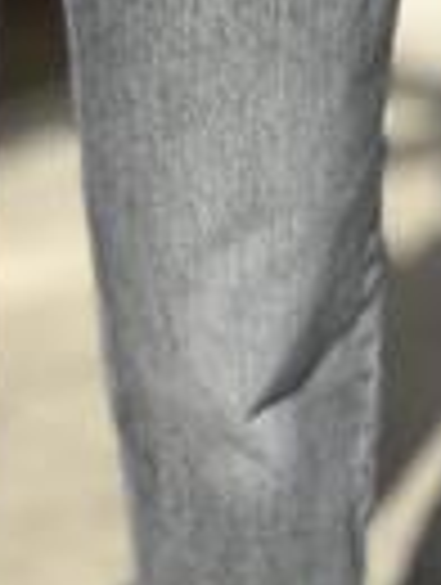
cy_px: 128
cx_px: -14
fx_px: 2574
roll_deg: +0.2
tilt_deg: -20.4
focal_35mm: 152
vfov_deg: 12.9
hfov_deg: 9.7
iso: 100
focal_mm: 6.86
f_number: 1.78
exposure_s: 1/9804
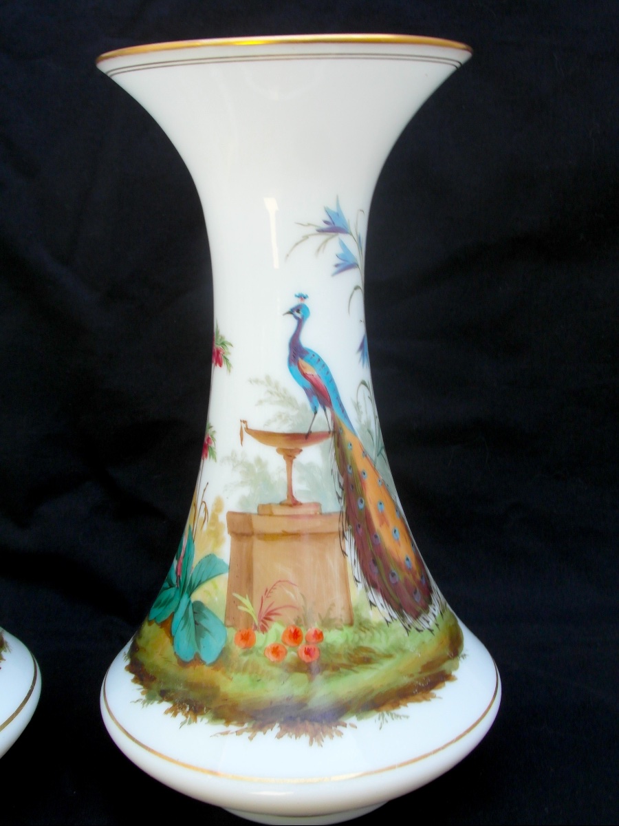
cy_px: 413
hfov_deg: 35.1
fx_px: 978
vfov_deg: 45.8
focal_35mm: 41
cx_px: 310
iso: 80
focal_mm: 6.8
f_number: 5.2
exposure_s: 1/30
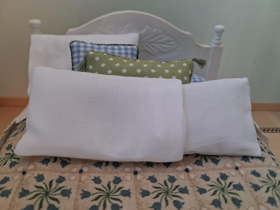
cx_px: 140
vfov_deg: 51.4
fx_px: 218
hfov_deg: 65.3
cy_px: 105
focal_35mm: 27
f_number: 1.8
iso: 64
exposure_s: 1/100
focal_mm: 4
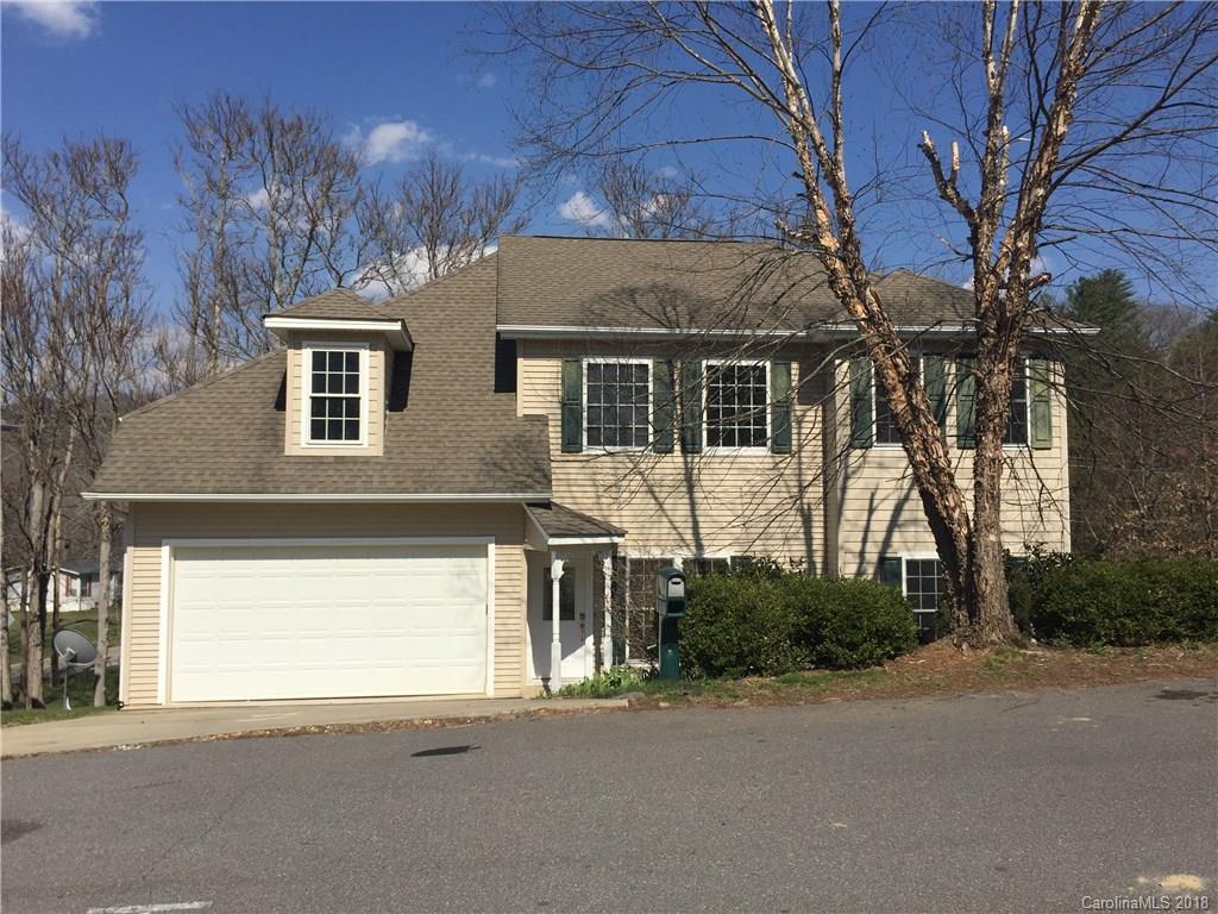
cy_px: 457
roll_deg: -2.0
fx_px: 1020
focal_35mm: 29
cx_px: 609
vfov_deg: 48.2
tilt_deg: +0.4
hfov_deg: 61.7
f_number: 2.2
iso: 32
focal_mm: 4.15
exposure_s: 1/4405
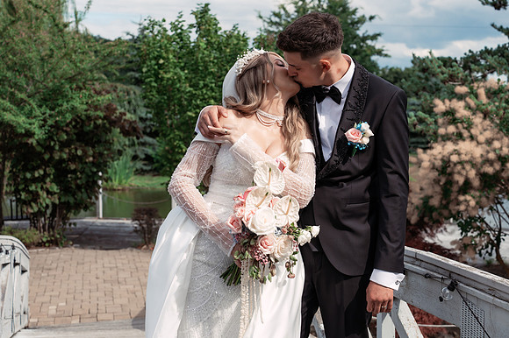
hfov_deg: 33.3
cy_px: 169
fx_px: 851
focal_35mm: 60
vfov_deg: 22.5
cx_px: 260
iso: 160
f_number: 5
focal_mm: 58
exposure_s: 1/500
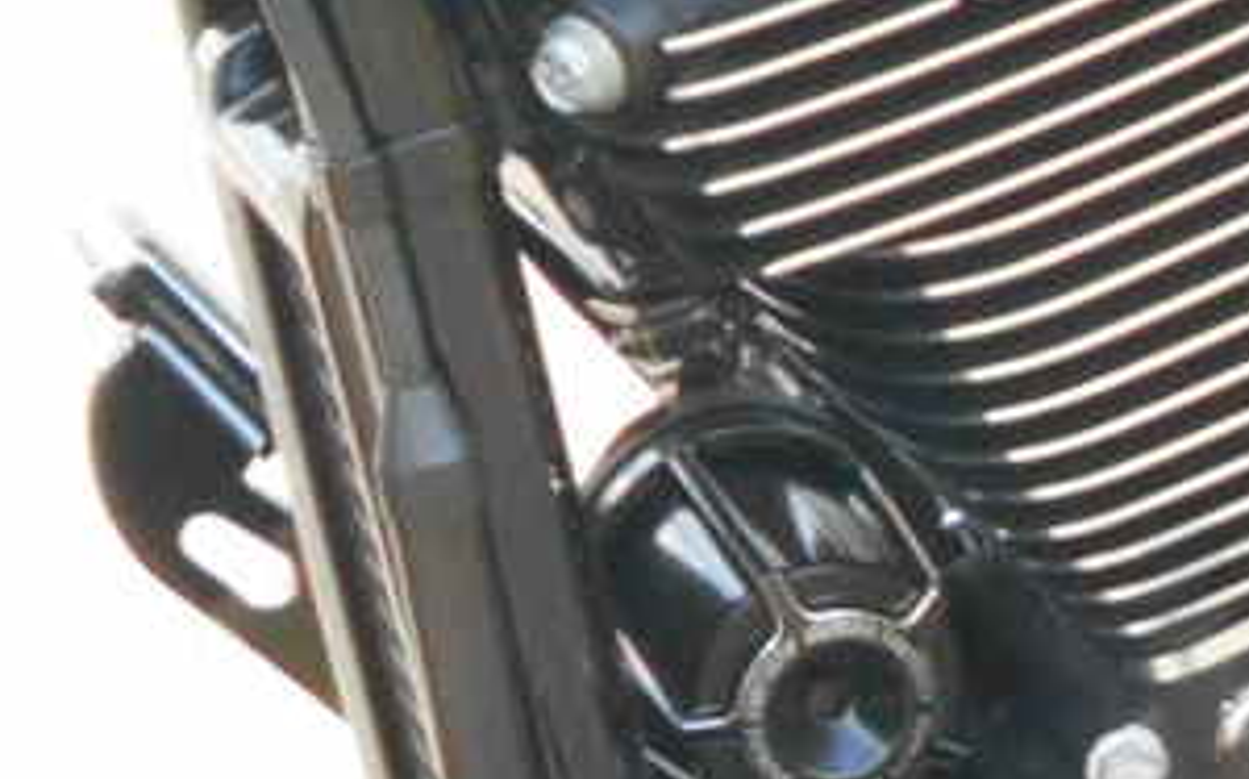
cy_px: 404
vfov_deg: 5.3
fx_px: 8367
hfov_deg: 8.2
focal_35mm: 246
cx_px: 2381
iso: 360
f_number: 4.9
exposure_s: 1/250
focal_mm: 10
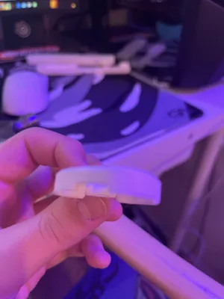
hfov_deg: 53.1
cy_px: 150
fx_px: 224
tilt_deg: -38.0
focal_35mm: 26
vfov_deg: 67.3
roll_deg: +0.7
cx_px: 112
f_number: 1.6
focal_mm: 5.1
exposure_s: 1/60
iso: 400
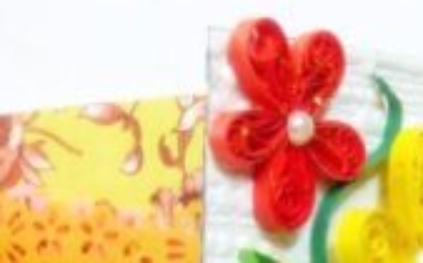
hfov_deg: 12.5
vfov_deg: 7.6
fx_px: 1910
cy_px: 508
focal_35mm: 166
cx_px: 45
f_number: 2.8
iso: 400
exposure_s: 1/20
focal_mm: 7.8
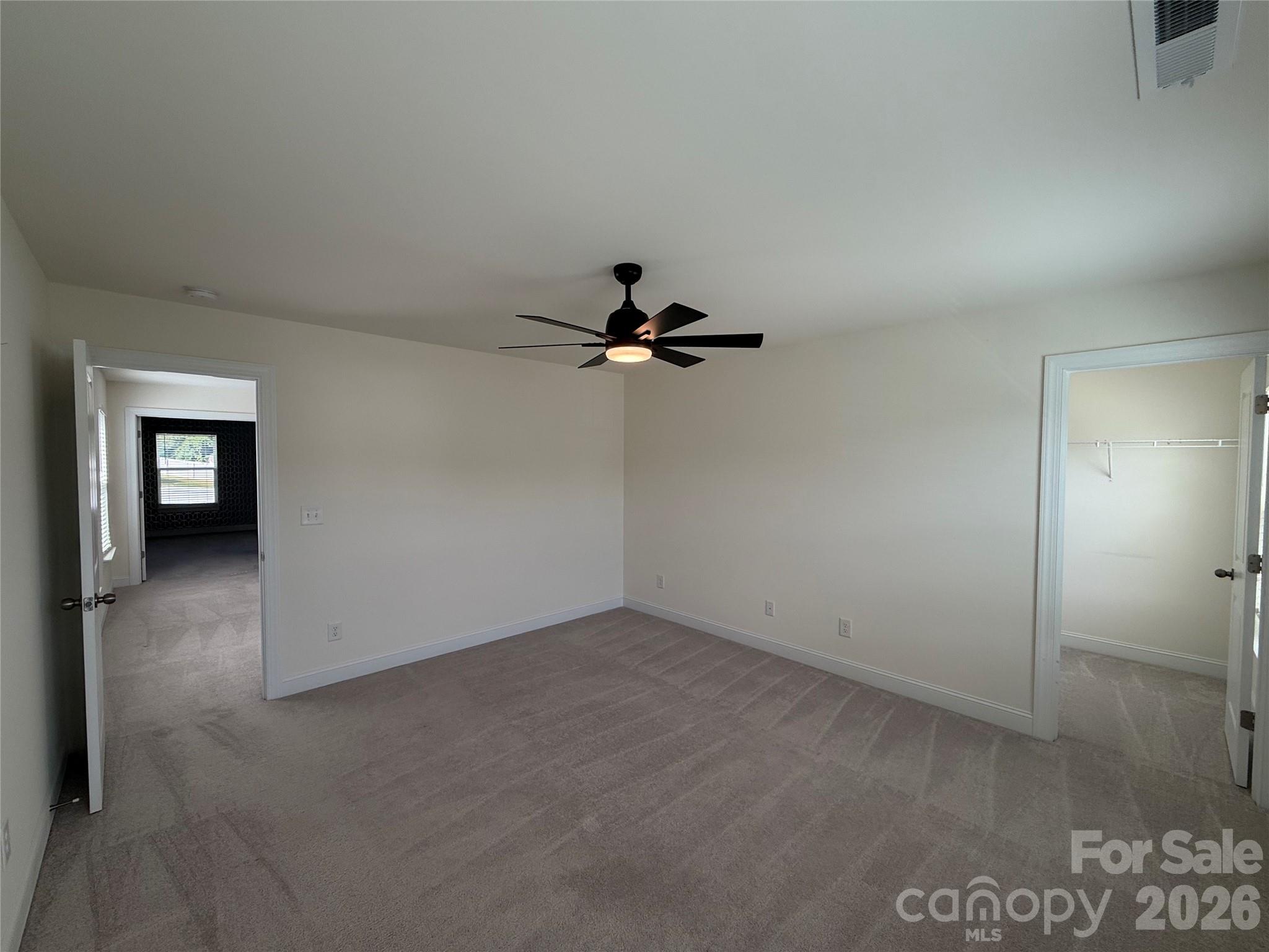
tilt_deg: -2.5
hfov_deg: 102.1
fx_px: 513
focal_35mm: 14
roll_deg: -0.4
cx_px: 634
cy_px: 476
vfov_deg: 85.7
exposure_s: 1/120
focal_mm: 2.22
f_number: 2.2
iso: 64
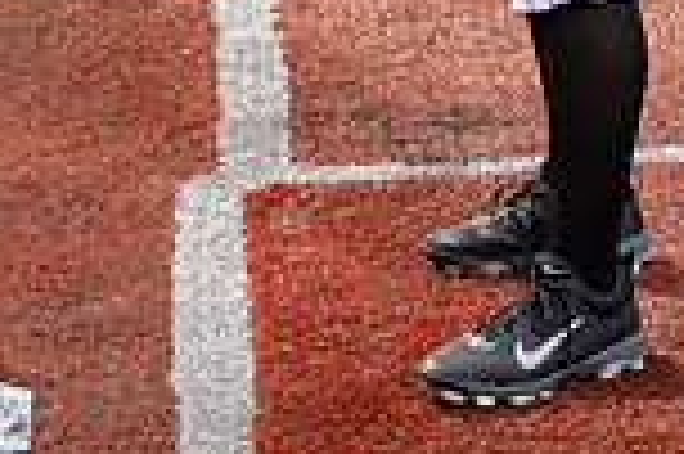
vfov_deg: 6.4
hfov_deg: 9.9
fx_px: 3929
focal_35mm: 207
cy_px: -485
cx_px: 418
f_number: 8
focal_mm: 70
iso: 100
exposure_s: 1/250
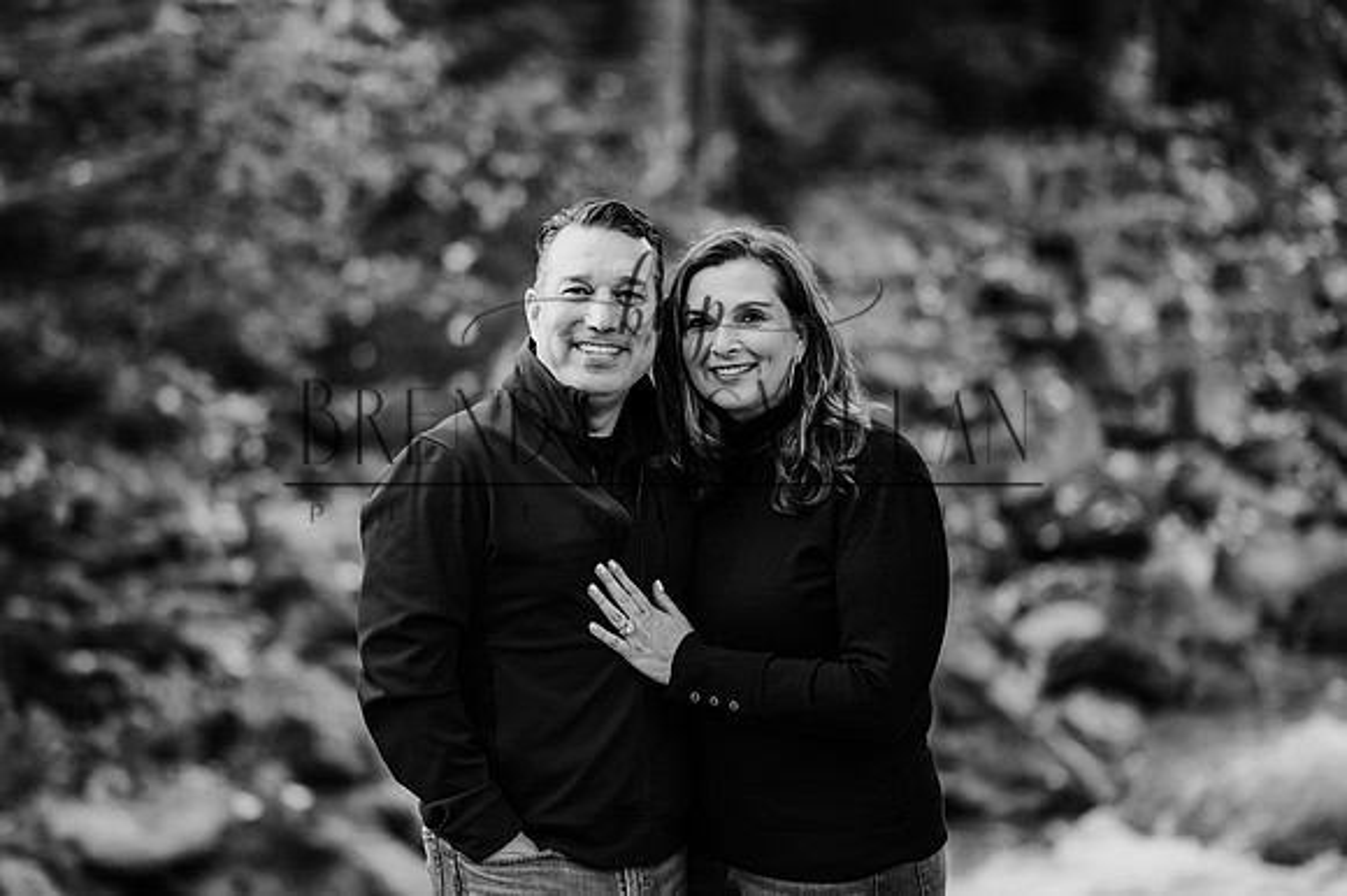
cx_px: 576
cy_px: 446
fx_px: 3637
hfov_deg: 21.0
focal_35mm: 97
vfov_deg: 14.1
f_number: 1.8
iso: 500
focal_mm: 85
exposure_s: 1/800
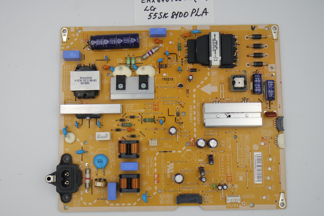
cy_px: 98
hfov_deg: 37.5
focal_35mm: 53
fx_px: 477
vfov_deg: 25.5
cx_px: 163
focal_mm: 18
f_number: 4.5
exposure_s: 1/125
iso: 200
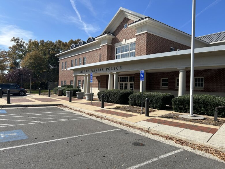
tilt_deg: -1.2
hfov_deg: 67.3
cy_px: 84
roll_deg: -2.8
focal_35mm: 26
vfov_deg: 53.1
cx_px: 112
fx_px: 169
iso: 50
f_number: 1.5
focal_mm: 5.7
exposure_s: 1/3165
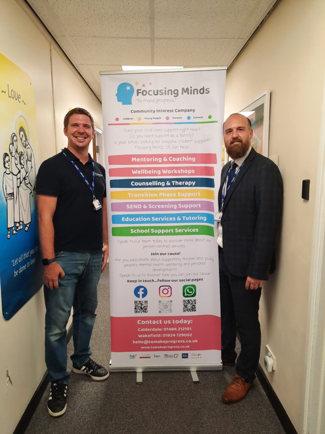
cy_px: 217
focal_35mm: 25
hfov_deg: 54.9
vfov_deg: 69.4
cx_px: 162
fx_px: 313
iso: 160
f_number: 2
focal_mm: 4.6
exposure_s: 1/50
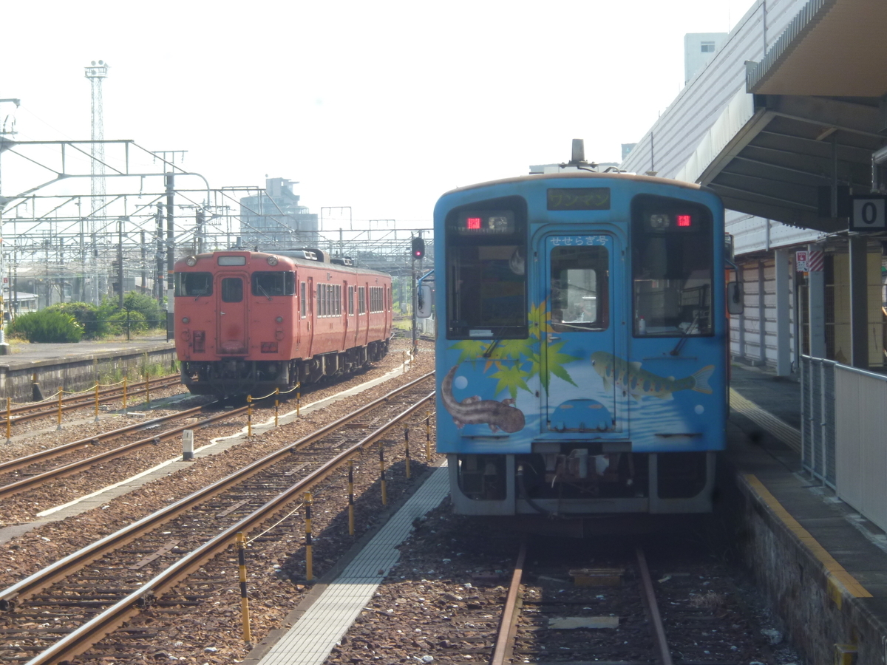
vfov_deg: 13.2
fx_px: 2870
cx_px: 444
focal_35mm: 112
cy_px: 332
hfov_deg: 17.6
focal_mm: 20
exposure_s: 1/125
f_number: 6.5
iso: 125
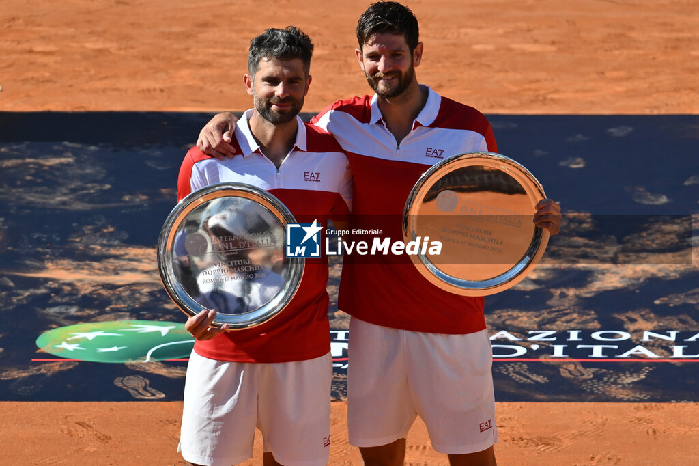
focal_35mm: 400
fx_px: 7764
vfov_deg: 3.4
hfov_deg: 5.2
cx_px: 350
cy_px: 233
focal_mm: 400
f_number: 5.6
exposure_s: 1/2000
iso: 320
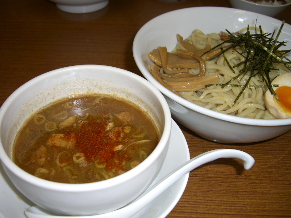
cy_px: 109
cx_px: 146
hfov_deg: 49.0
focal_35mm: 38
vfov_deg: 37.7
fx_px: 319
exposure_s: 1/60
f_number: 2.8
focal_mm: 7.9
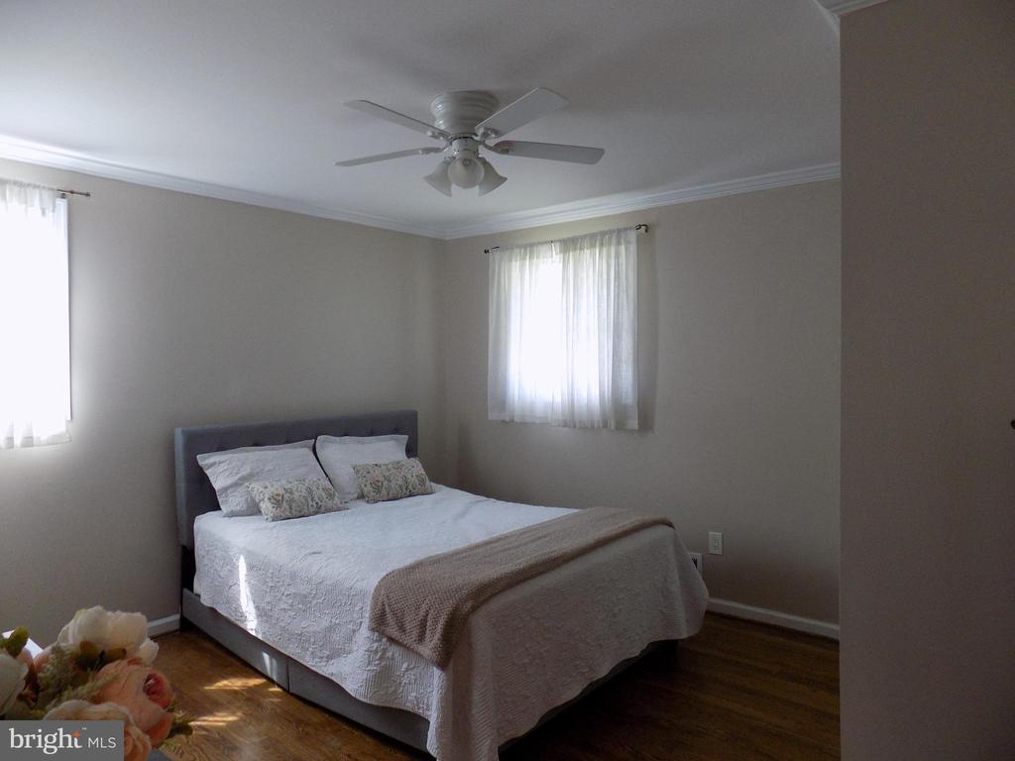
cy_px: 380
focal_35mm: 23
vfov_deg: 58.9
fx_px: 674
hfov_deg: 73.9
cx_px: 508
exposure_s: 1/30
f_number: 3.1
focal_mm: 4
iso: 140
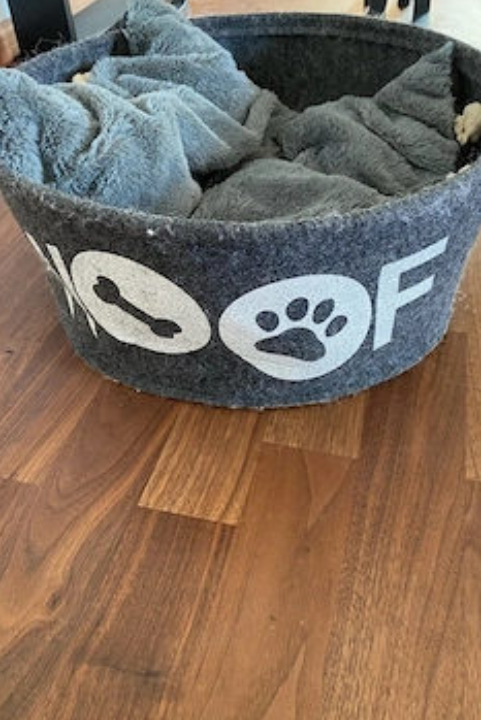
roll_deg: +3.4
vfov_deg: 60.2
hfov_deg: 42.3
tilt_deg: -41.6
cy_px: 340
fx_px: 621
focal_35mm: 31
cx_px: 254
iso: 500
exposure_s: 1/60
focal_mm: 4.25
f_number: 1.8
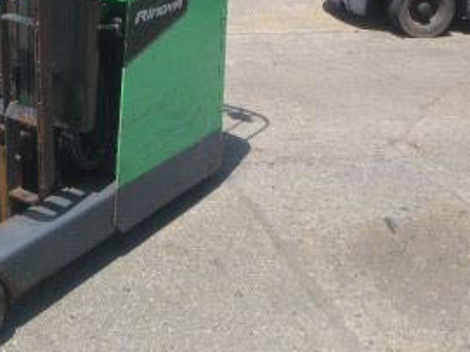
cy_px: -23
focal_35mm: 59
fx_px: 801
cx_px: 38
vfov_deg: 23.5
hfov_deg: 31.1
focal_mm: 4.5
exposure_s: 1/320
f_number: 9
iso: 100
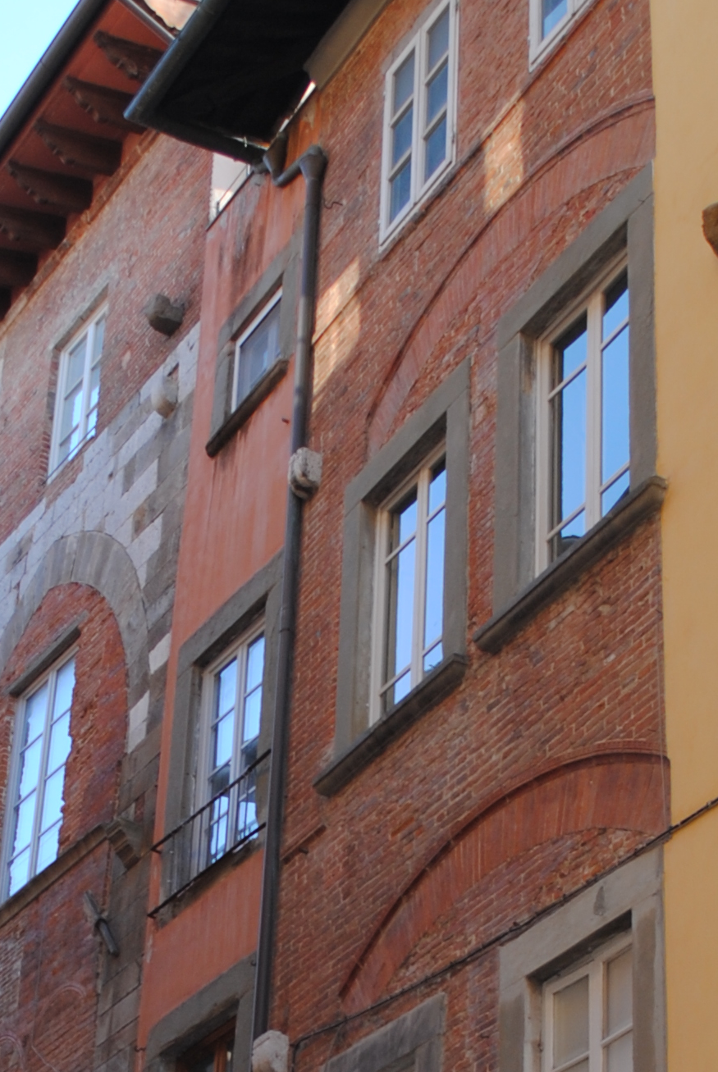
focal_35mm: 80
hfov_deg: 17.1
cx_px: 292
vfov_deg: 24.3
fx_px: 2386
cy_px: 1059
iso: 100
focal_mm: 18
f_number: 3.5
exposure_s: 1/125
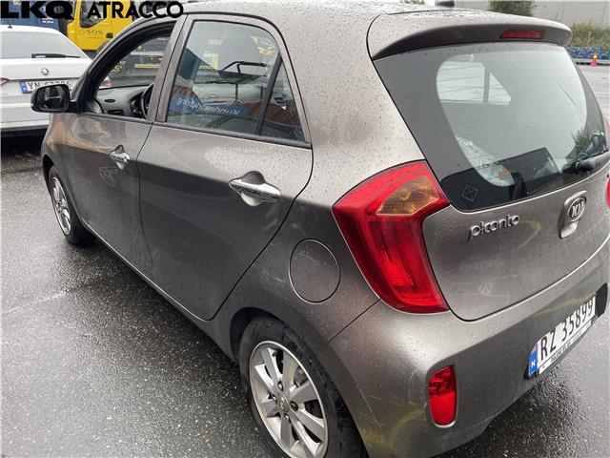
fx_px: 458
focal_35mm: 26
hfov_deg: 67.3
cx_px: 305
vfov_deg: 53.1
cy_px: 229
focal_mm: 4.2
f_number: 1.6
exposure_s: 1/121
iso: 50
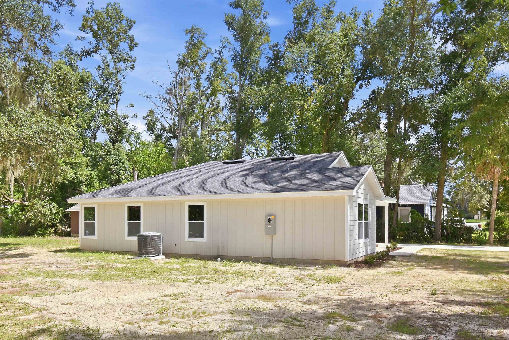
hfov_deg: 61.9
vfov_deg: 43.6
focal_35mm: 30
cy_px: 170
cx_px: 254
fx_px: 424
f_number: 9
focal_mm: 20
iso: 400
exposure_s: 1/320
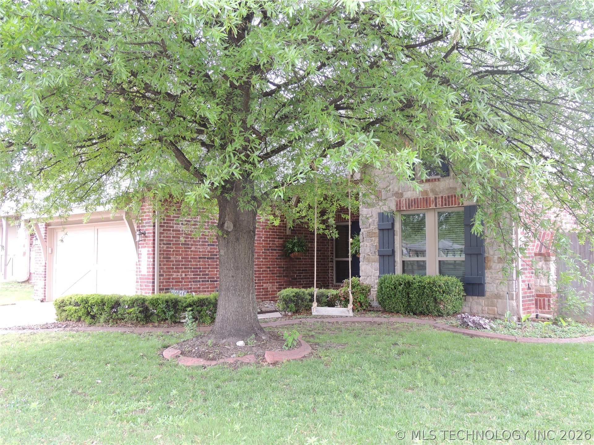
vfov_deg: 40.7
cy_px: 222
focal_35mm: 35
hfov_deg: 52.6
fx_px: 601
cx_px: 297
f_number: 3.3
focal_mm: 6.2
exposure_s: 1/50
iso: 100
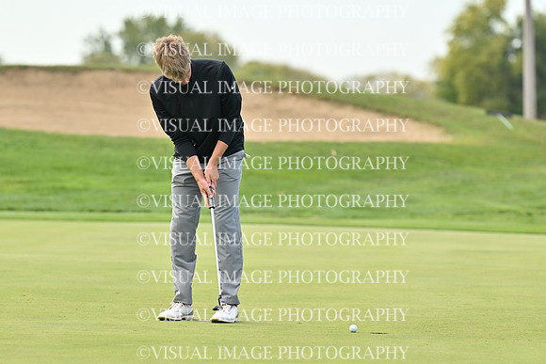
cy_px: 182
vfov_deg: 4.6
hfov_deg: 6.9
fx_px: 4551
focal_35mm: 300
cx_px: 273
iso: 200
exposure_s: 1/1250
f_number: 3.5
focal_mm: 200
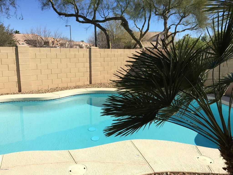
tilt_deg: -10.5
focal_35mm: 29
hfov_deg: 61.7
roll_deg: -0.1
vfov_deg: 48.2
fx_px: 195
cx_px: 116
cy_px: 88
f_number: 2.2
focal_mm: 4.15
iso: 25
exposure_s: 1/1083
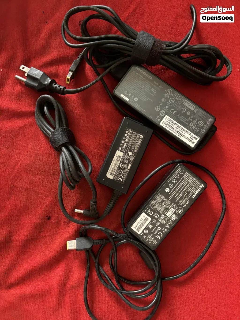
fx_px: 240
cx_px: 120
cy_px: 160
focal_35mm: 26
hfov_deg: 53.1
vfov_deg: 67.3
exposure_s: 1/30
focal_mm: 5.96
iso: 800
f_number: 1.6
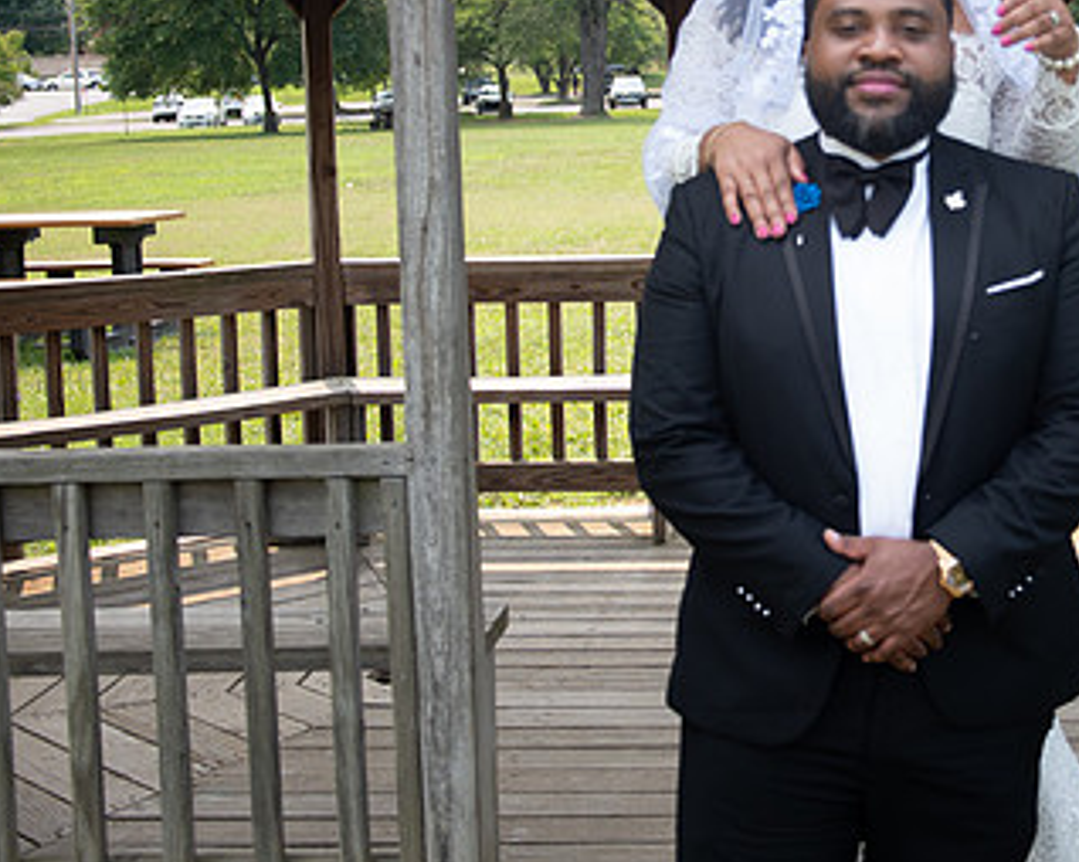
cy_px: 232
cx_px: 882
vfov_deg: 21.1
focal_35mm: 72
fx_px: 2298
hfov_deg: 25.9
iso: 800
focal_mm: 41
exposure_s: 1/1600
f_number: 4.2
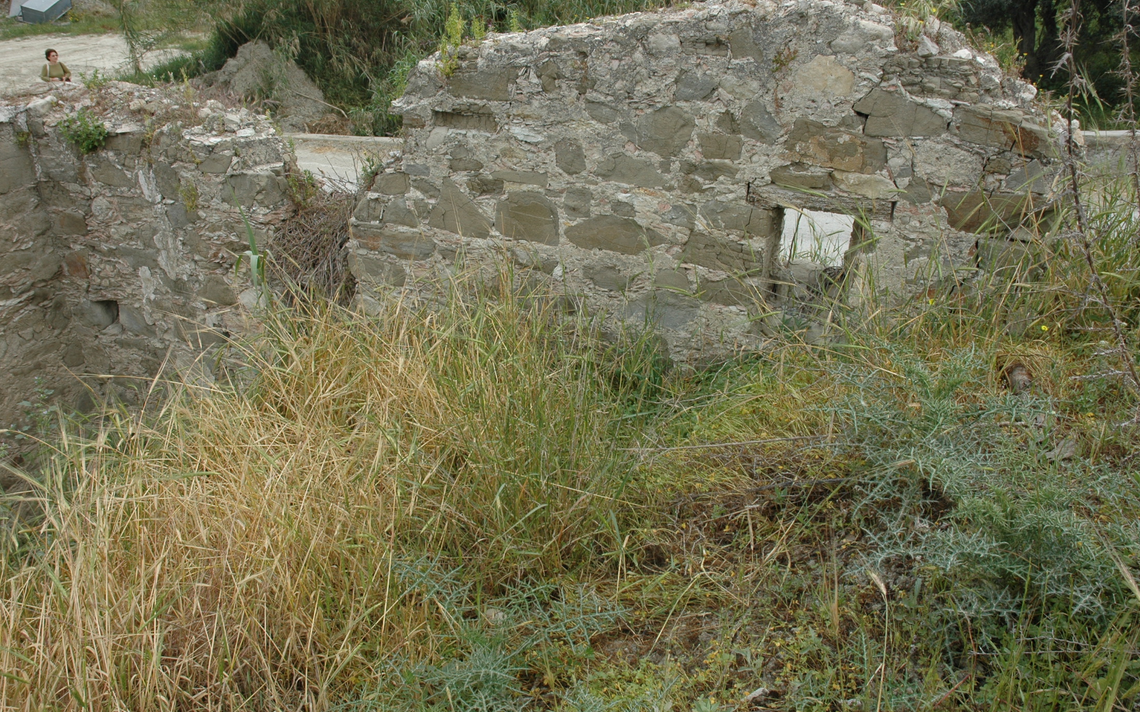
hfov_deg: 66.5
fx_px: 870
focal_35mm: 28
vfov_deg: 44.5
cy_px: 327
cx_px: 562
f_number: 8
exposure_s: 1/250
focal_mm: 18
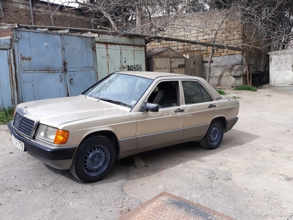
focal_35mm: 27
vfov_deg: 51.4
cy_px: 110
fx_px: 229
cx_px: 146
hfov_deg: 65.3
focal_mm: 3.71
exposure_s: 1/644
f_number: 1.7
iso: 40
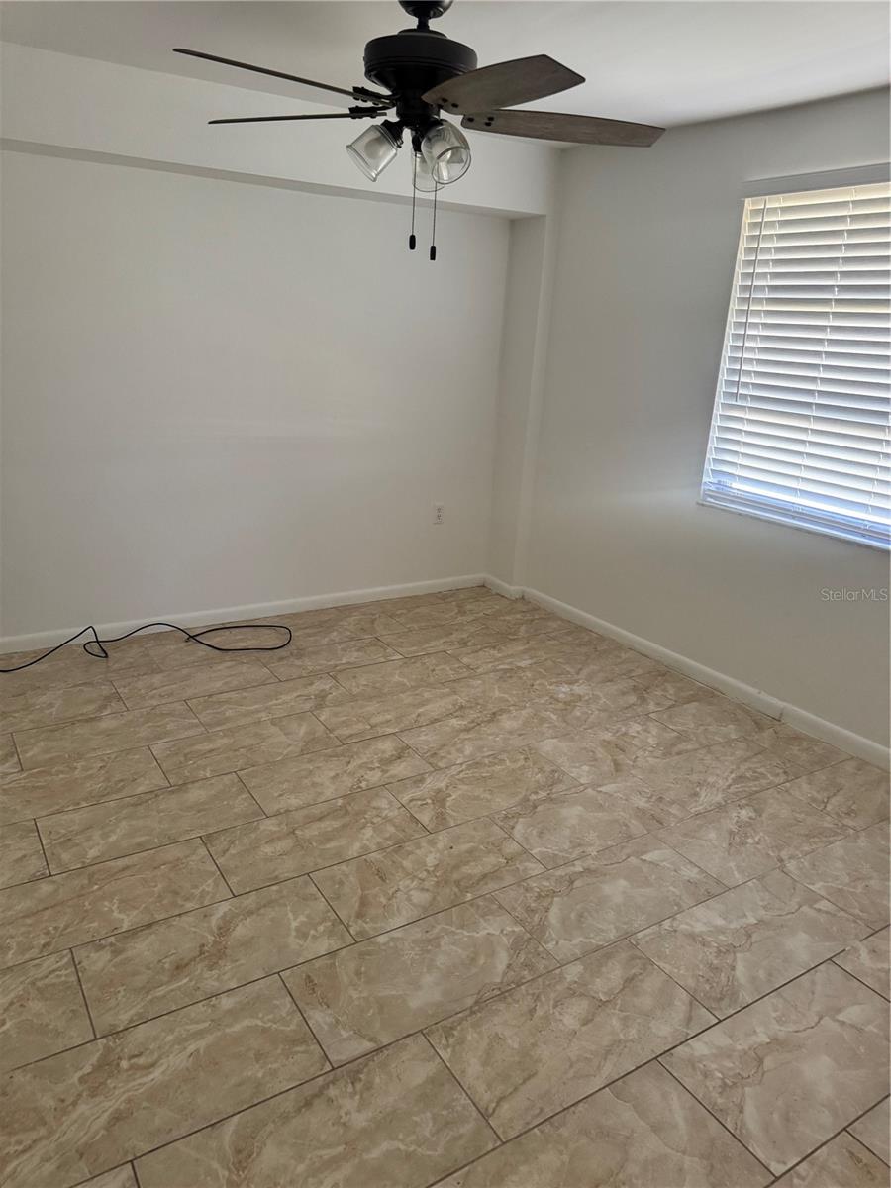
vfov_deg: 71.6
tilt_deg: -18.0
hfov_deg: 56.8
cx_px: 446
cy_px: 594
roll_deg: -3.6
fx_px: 824
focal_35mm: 24
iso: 500
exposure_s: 1/60
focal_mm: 6.76
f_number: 1.78
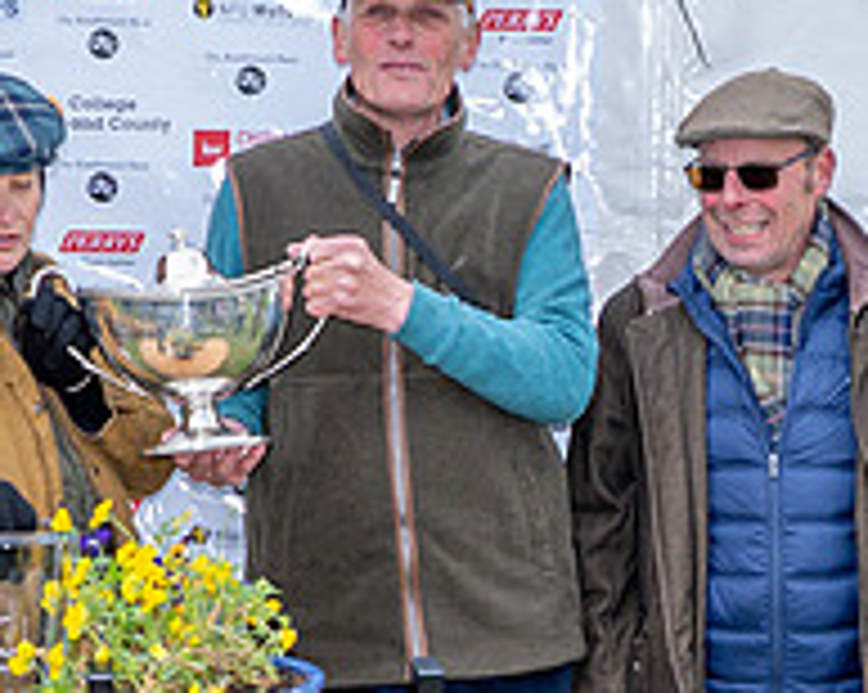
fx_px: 2669
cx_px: 448
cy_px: 483
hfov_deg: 18.5
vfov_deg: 14.7
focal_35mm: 104
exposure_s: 1/200
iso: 50
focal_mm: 16
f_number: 5
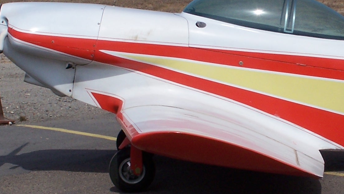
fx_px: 1541
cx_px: 306
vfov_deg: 7.2
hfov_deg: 12.6
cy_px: 101
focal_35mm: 169
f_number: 6.3
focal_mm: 11.1
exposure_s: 1/750
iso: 80
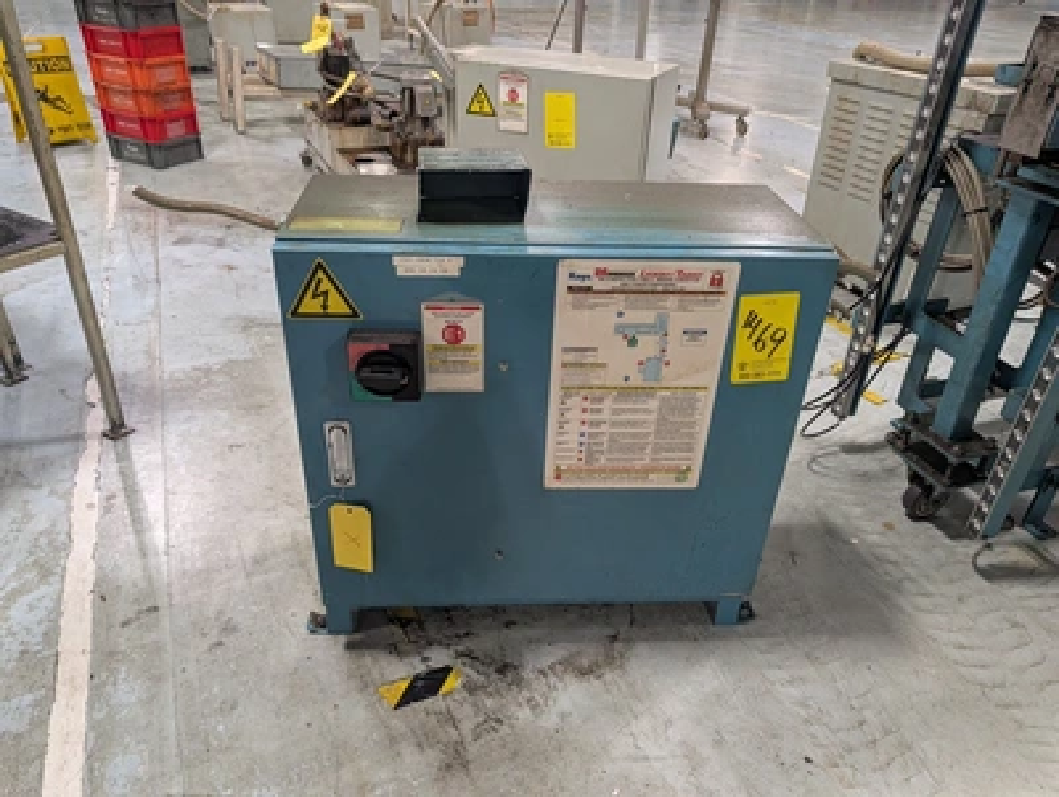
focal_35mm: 24
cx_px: 530
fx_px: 735
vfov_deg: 56.9
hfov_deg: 71.5
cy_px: 398
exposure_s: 1/897
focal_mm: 6.9
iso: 1409
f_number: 1.68
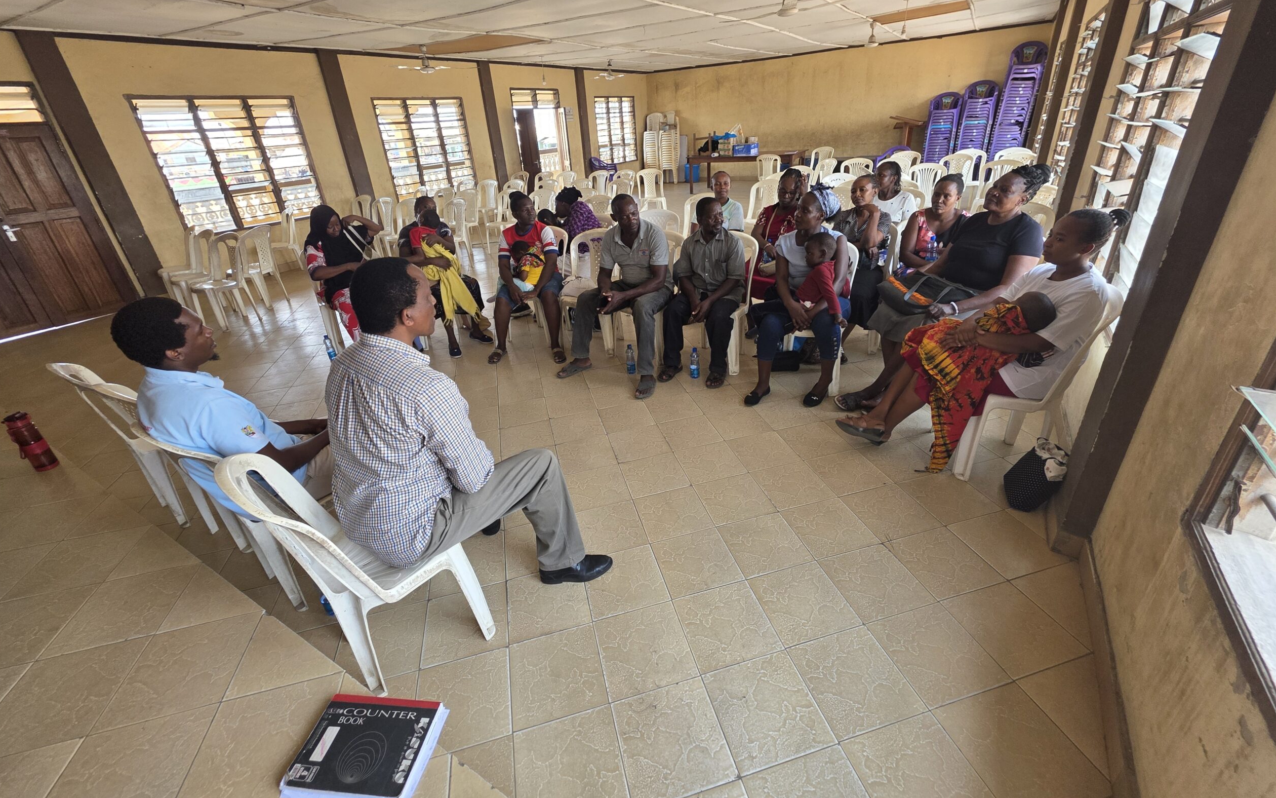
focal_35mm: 14
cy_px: 377
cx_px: 633
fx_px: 487
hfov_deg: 105.3
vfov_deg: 78.6
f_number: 1.9
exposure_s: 1/120
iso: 80
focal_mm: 2.2
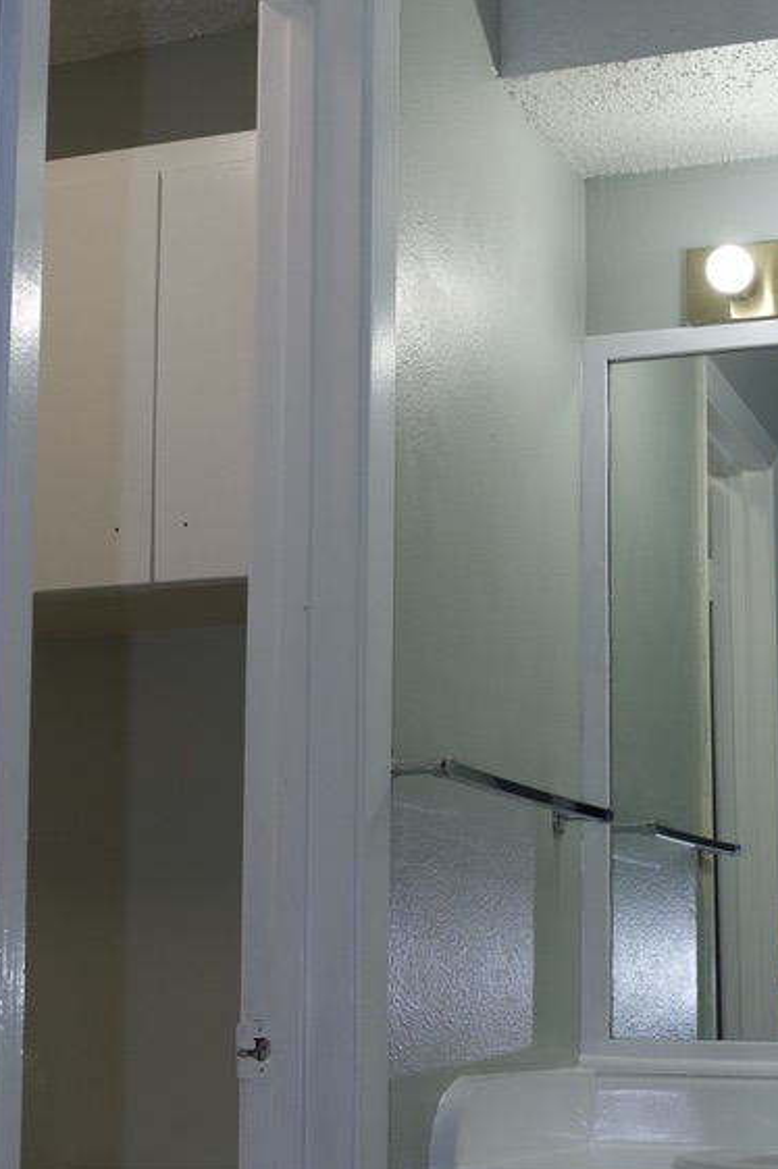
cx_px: 491
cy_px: 793
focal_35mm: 58
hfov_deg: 23.3
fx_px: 1882
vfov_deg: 34.1
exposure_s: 1/80
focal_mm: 20
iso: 100
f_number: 4.5
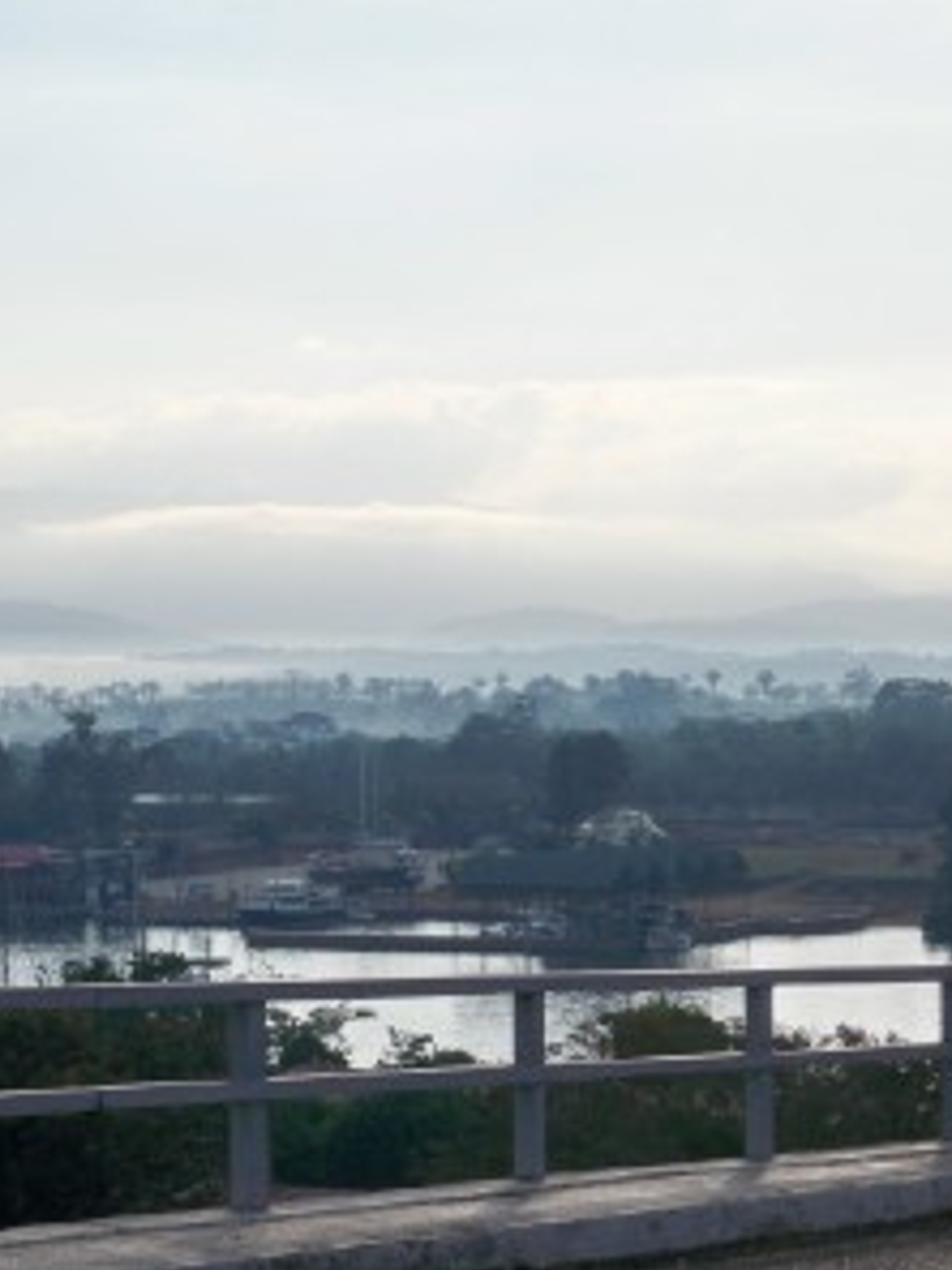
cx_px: 223
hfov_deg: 12.8
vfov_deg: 17.1
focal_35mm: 115
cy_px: 631
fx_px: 4217
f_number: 7.8
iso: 80
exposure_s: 1/320
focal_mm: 15.1
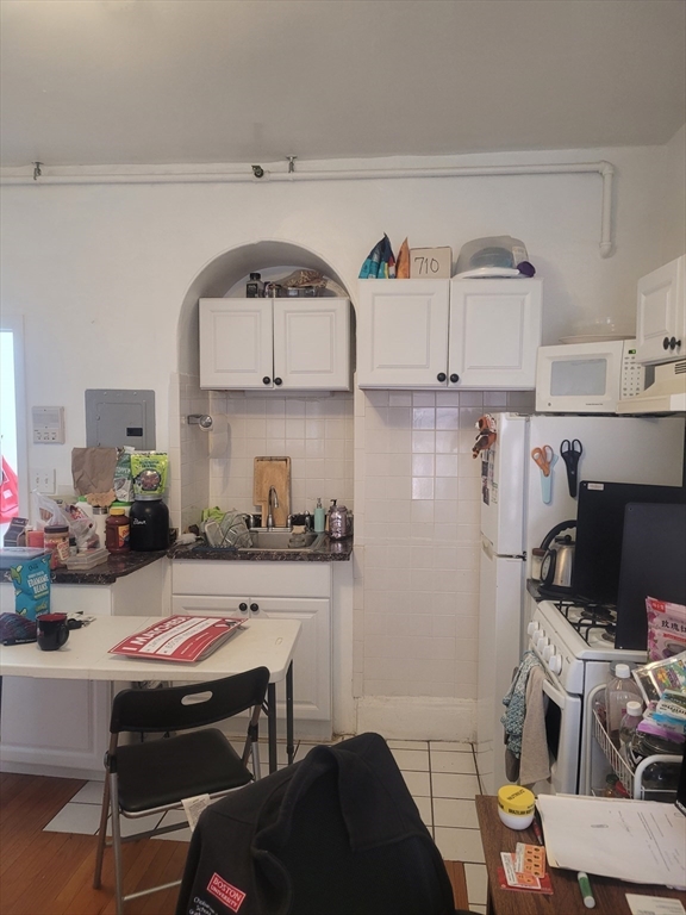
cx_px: 343
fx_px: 687
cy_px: 458
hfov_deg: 53.1
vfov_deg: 67.3
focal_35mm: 26
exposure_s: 1/40
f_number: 1.8
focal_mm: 5.4
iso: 200
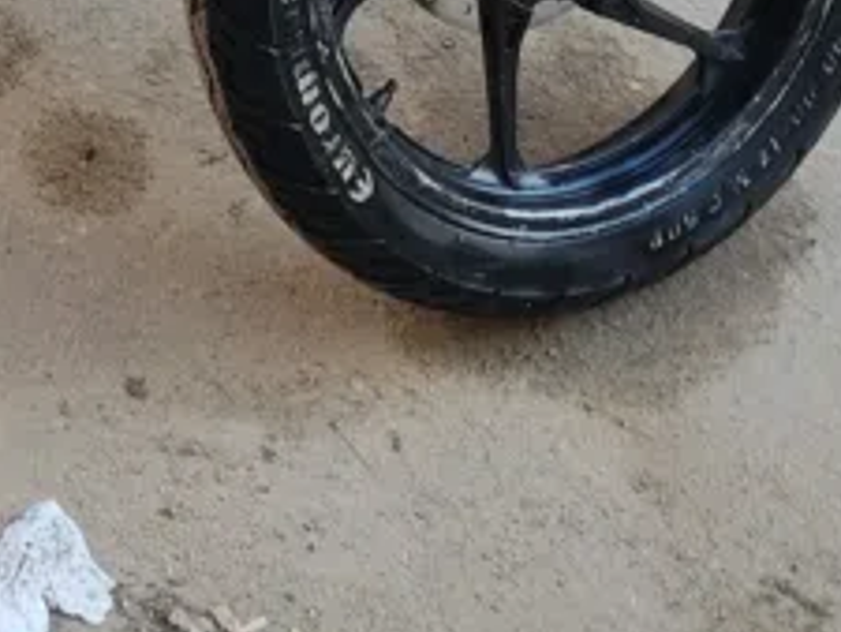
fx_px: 1799
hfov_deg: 23.8
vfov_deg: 18.3
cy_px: -239
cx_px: -183
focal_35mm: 74
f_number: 1.79
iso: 175
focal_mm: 4.74
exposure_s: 1/100
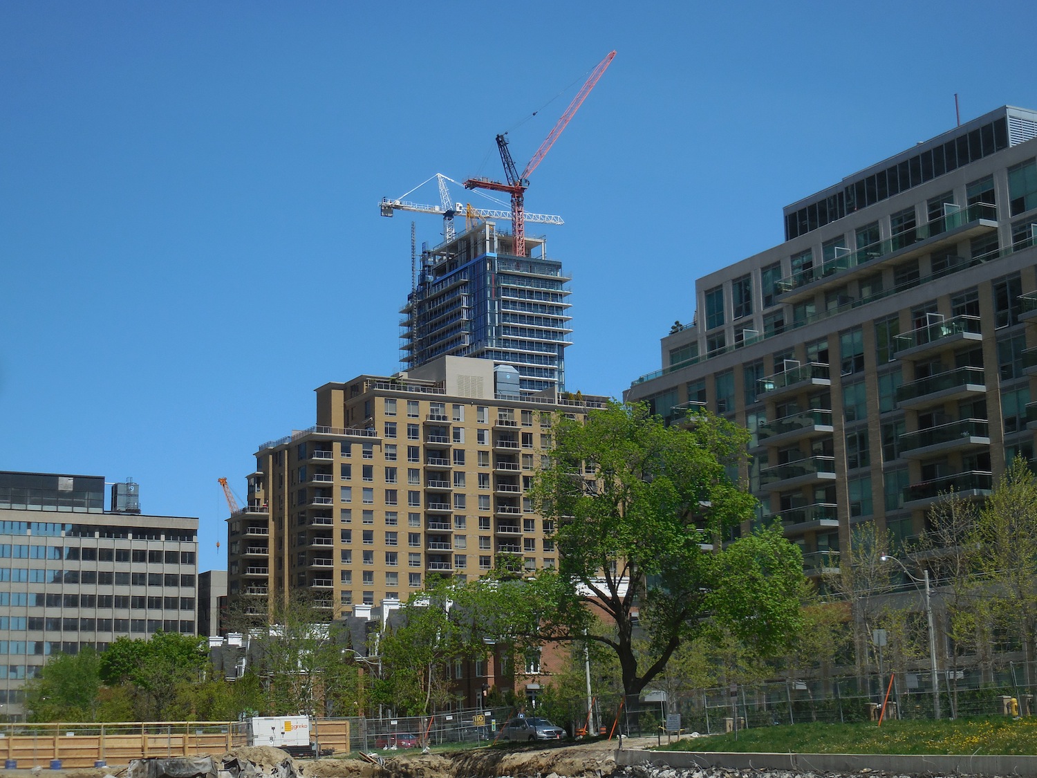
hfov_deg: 31.7
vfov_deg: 24.0
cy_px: 389
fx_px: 1827
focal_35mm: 61
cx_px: 518
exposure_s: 1/1250
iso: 125
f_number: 4.5
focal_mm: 11
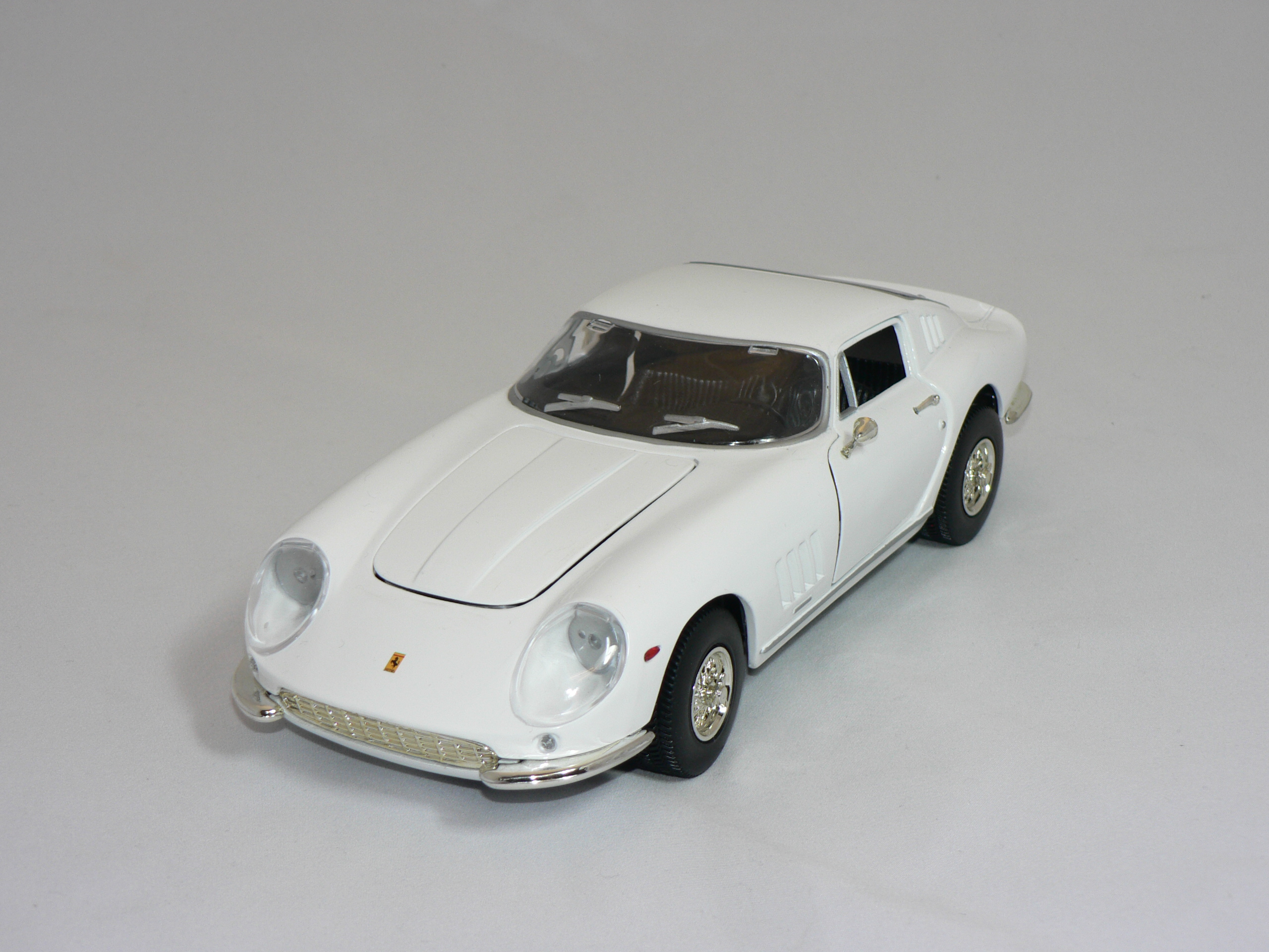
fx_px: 2383
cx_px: 634
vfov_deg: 22.6
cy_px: 476
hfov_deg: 29.8
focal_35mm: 65
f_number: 3.2
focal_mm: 10.9
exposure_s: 1/60
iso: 80
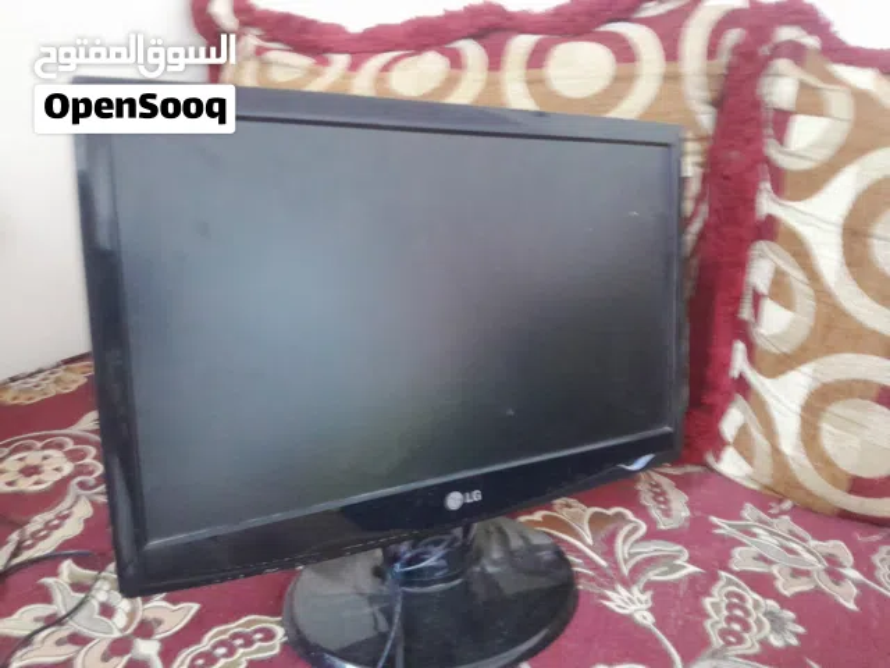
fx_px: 668
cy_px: 334
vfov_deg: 53.1
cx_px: 445
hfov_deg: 67.3
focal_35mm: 26
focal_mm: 3.98
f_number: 1.8
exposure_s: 1/10
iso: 1250
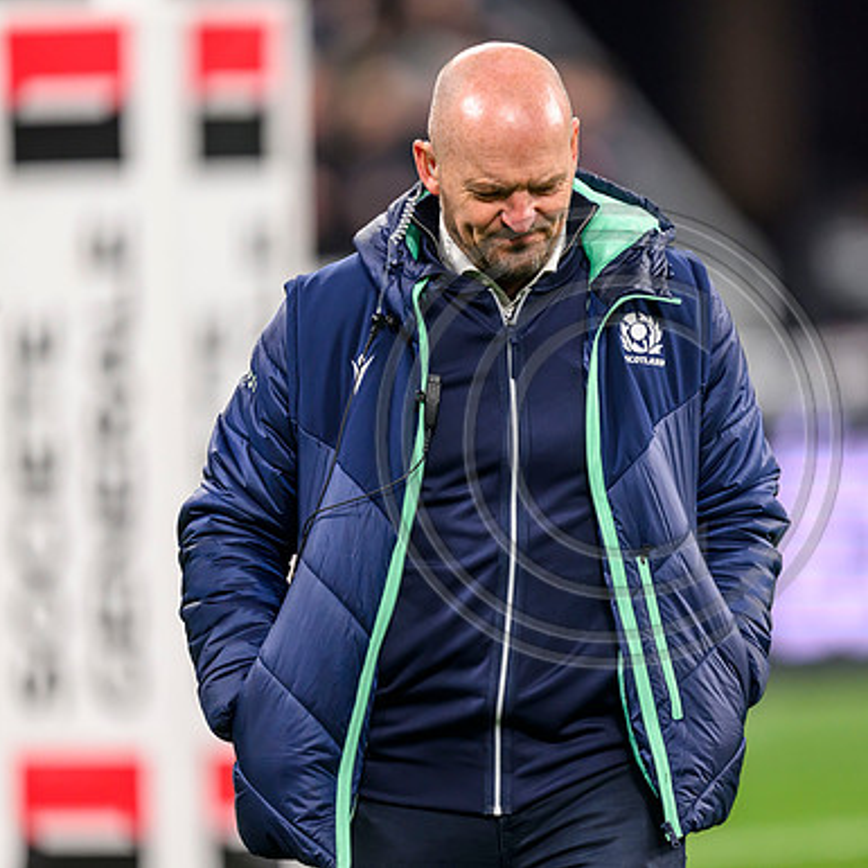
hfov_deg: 2.4
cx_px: 609
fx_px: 20369
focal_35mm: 718
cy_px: 434
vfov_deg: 2.4
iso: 2000
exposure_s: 1/640
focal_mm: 560
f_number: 4
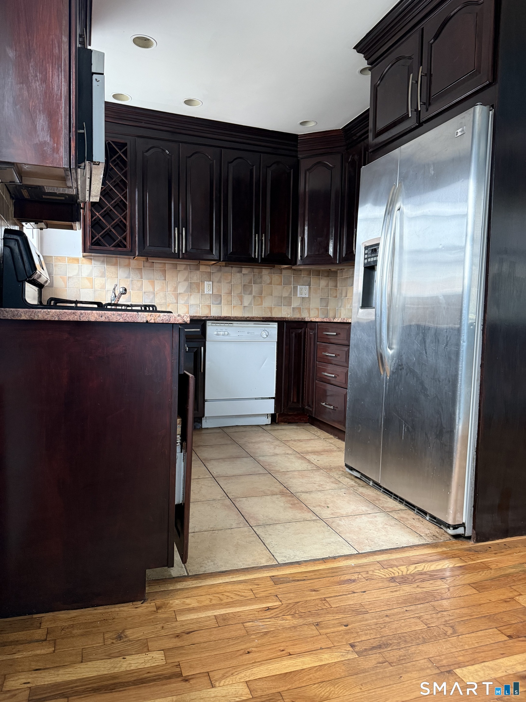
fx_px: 486
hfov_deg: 56.8
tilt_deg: -4.2
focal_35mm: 24
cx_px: 263
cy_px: 351
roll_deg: -1.6
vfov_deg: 71.6
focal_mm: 6.76
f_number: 1.78
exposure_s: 1/60
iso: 400
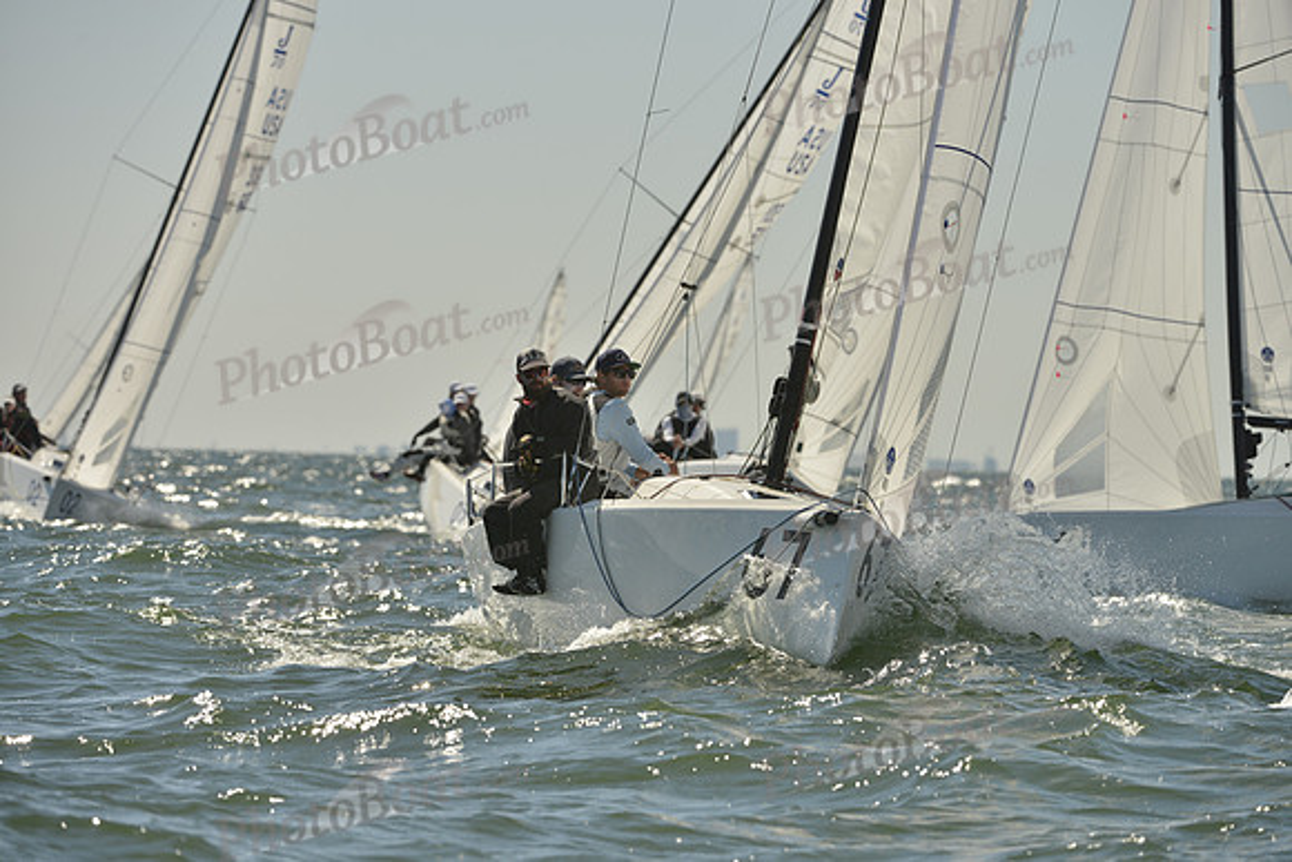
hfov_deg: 7.4
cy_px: 431
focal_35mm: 280
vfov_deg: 4.9
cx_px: 646
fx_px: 10051
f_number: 7.1
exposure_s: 1/1600
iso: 280
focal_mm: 280
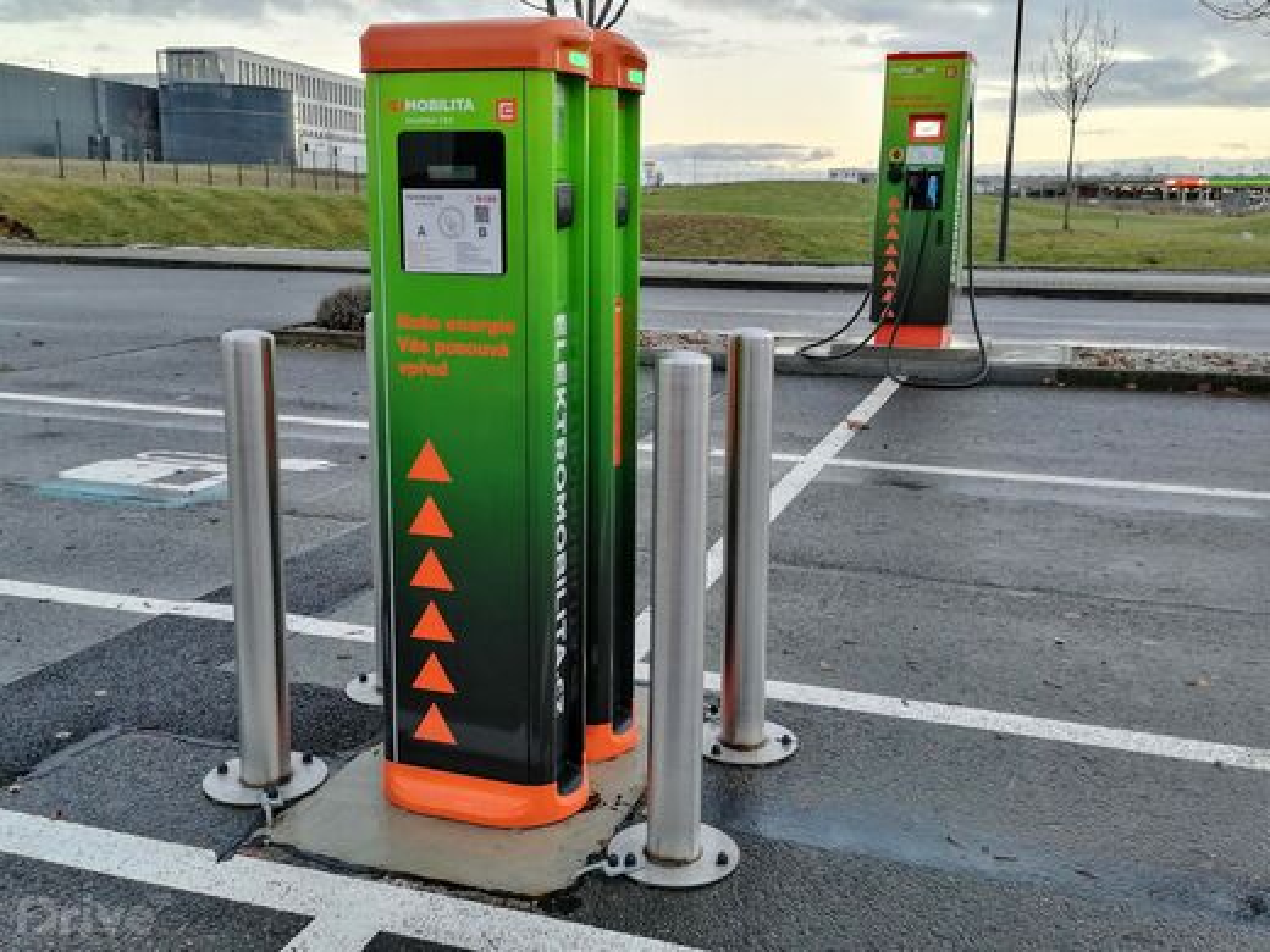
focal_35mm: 36
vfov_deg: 39.7
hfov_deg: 51.4
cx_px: 635
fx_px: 1321
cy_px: 476
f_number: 1.8
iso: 80
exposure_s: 1/50
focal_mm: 5.3
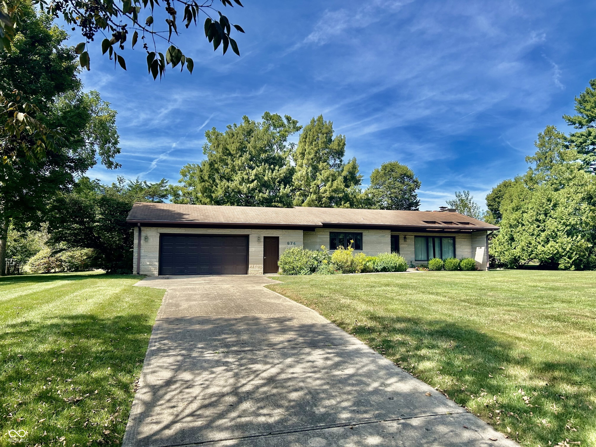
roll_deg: +0.9
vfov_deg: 53.1
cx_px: 298
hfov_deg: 67.3
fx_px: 448
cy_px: 224
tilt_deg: +4.4
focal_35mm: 26
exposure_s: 1/3165
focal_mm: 5.7
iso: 50
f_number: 1.5
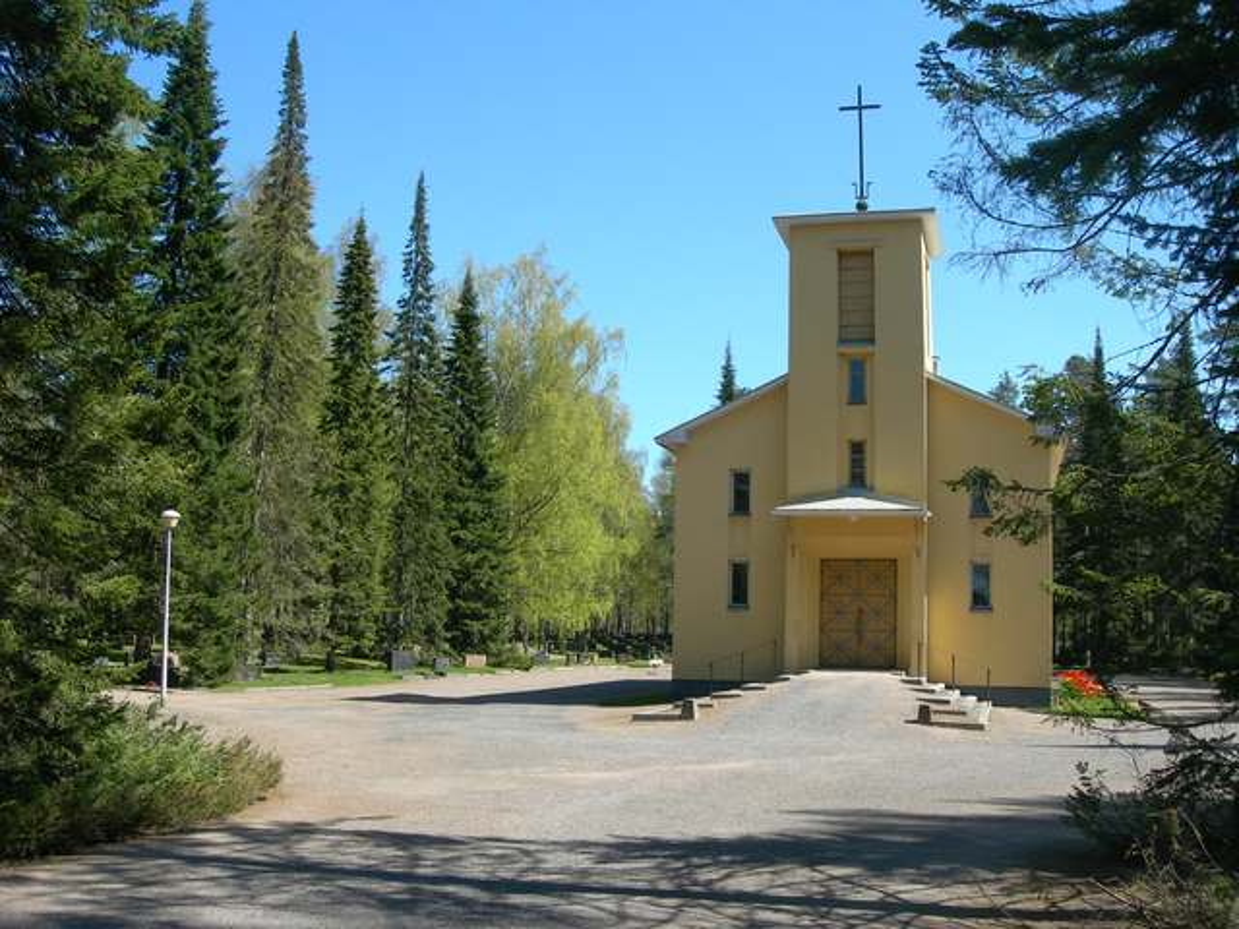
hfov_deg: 49.0
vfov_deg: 37.7
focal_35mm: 38
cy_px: 464
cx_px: 620
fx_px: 1360
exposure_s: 1/263
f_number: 4.8
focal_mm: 7.8
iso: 50
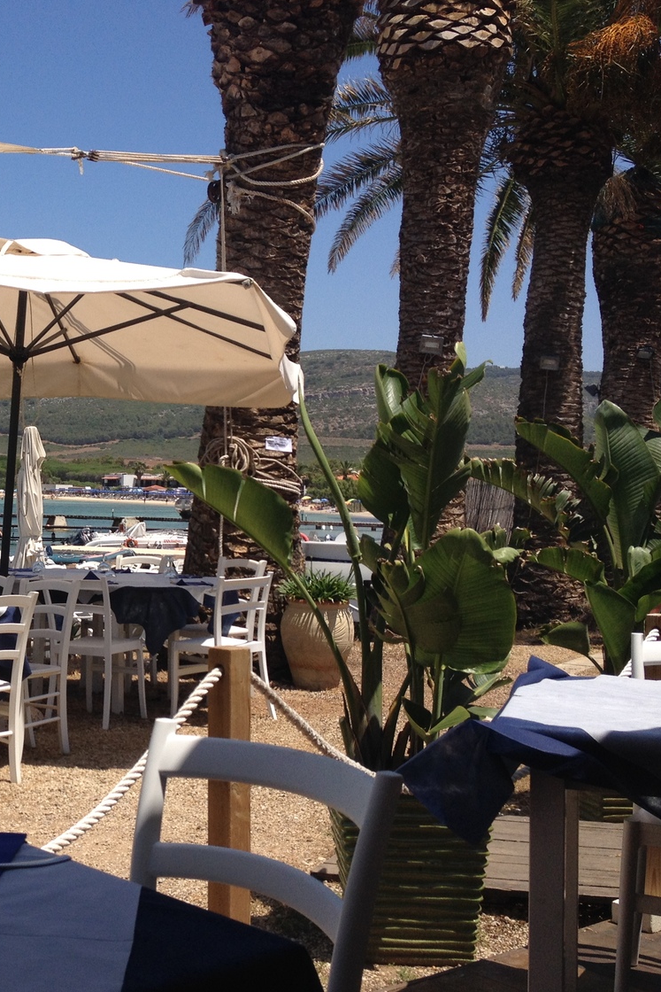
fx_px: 1432
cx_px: 15
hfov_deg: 24.9
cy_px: 517
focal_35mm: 52
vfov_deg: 38.2
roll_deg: -0.9
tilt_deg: -4.3
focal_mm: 4.28
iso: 50
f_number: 2.4
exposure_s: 1/2045
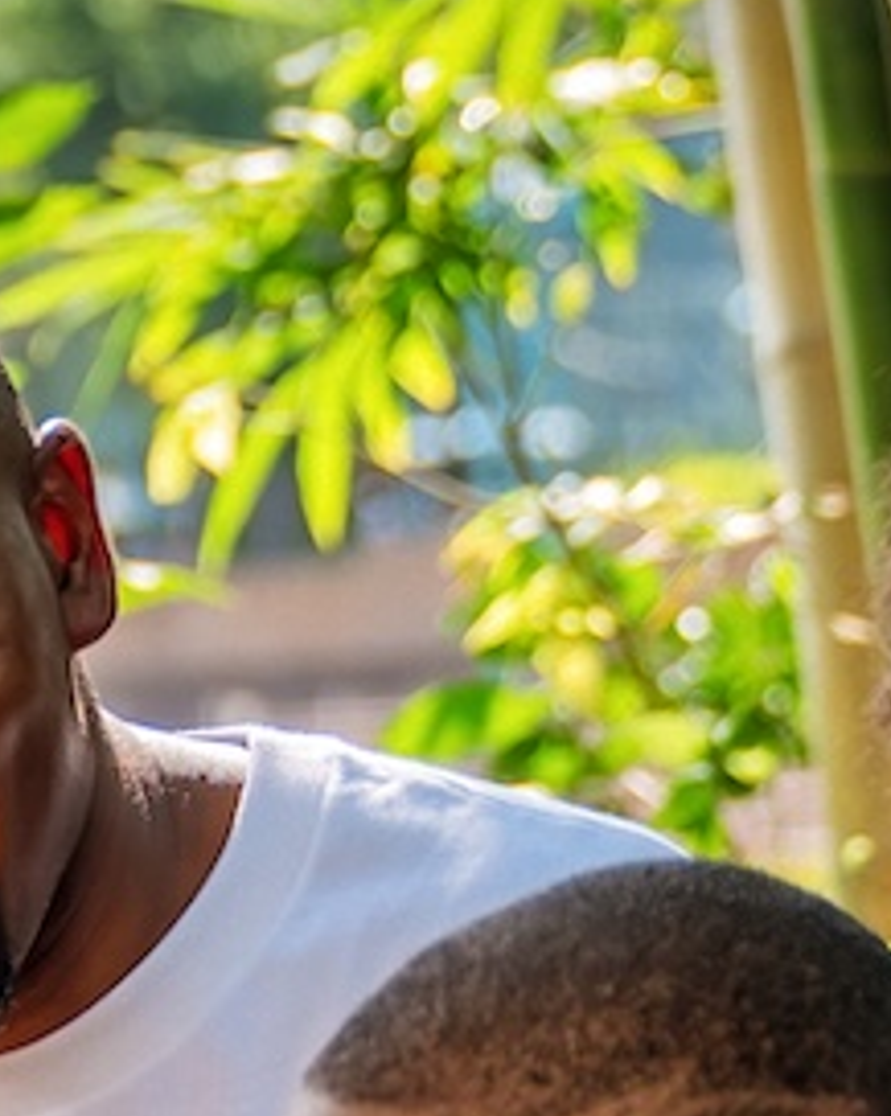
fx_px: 10731
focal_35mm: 325
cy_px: 361
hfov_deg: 4.6
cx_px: -1729
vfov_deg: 6.0
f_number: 2.8
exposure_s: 1/640
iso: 125
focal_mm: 49
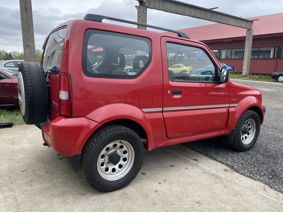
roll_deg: -0.3
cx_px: 142
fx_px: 213
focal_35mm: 26
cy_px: 106
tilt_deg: -10.4
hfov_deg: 67.3
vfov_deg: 53.1
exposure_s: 1/188
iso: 32
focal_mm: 4.2
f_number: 1.6
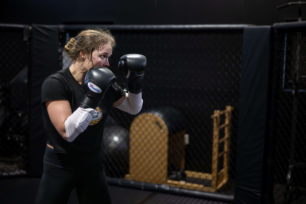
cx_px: 153
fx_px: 425
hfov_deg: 39.6
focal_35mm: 50
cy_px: 102
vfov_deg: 27.0
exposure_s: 1/1250
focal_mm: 50
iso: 6400
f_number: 1.8
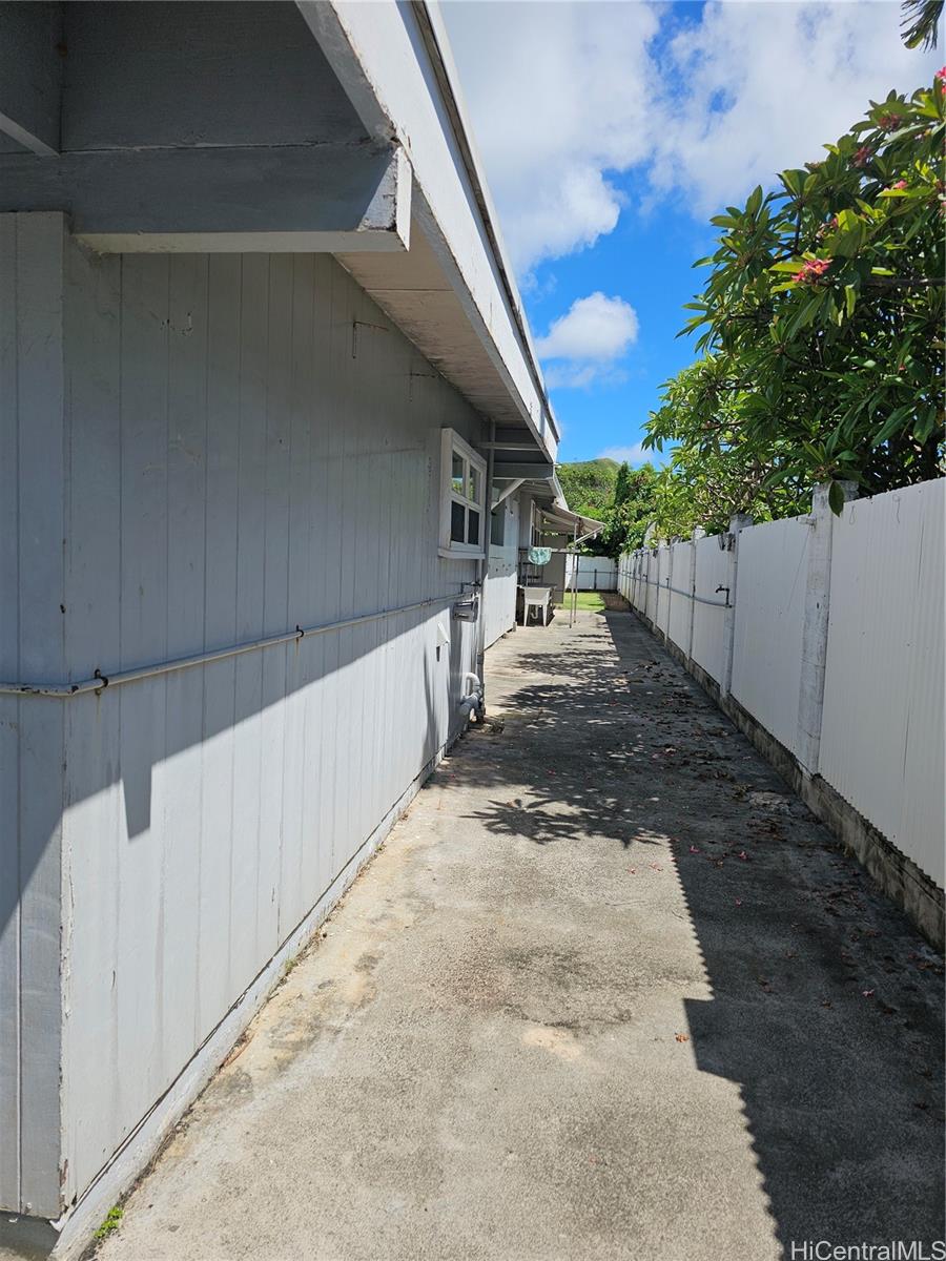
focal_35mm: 23
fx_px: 838
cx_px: 473
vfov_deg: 73.9
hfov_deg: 58.9
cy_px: 630
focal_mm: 6.3
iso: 10
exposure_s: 1/1002
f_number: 1.7
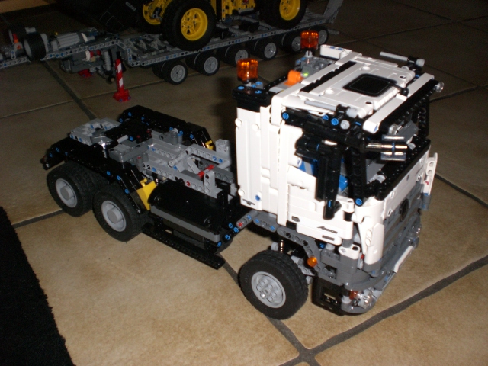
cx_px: 244
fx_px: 536
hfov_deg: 49.0
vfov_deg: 37.7
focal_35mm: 38
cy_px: 183
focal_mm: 6.3
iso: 200
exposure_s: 1/60
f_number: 3.1
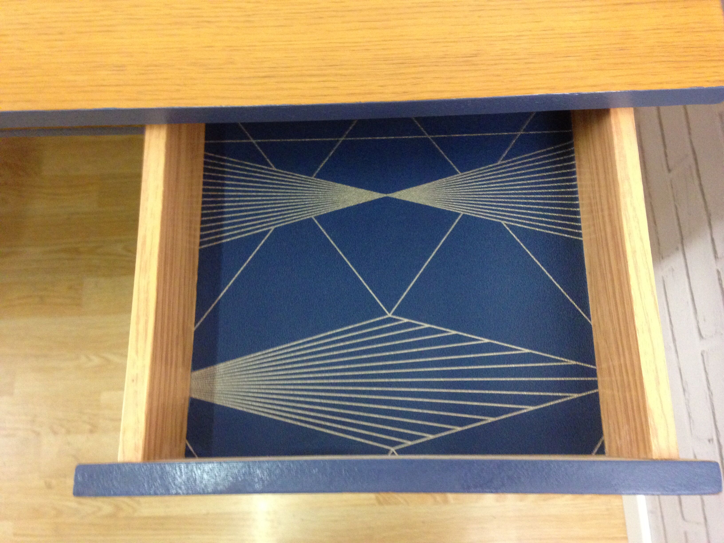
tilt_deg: -74.0
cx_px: 362
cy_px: 272
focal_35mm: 33
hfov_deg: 55.4
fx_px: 690
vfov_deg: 42.9
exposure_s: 1/20
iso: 400
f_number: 2.4
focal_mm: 4.12
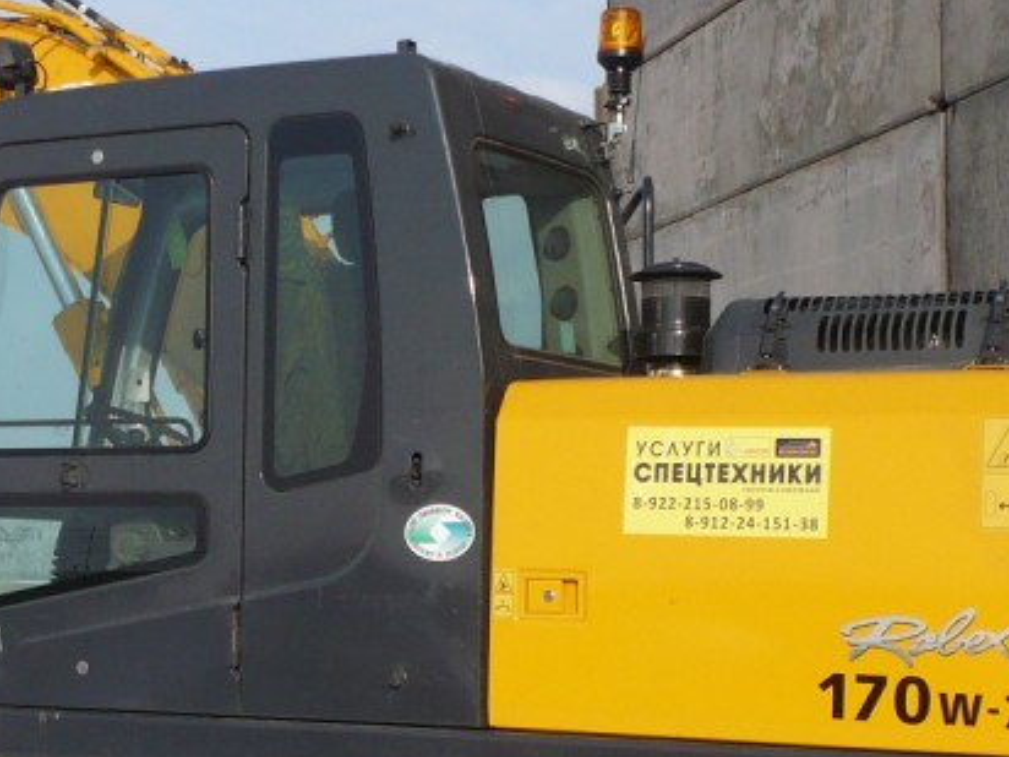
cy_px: 566
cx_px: 264
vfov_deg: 16.9
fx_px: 2536
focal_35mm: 87
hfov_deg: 22.3
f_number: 8
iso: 100
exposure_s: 1/250
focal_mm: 5.8
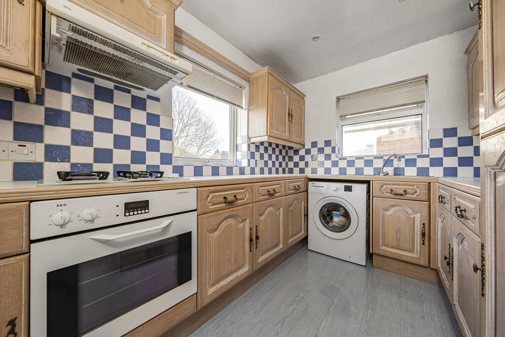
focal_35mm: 12
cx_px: 252
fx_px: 168
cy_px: 168
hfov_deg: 112.6
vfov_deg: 90.0
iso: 320
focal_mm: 12
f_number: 9
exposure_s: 1/25
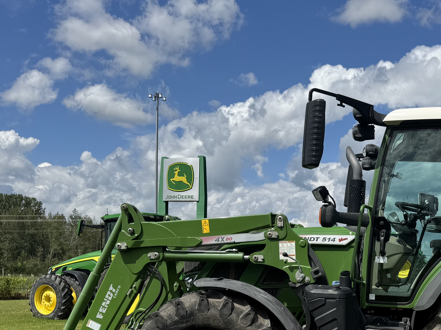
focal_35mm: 50
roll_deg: -1.1
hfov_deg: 36.8
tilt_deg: -0.9
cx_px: 354
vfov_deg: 27.9
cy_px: 302
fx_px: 637
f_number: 1.78
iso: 80
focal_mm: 6.76
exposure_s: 1/6410
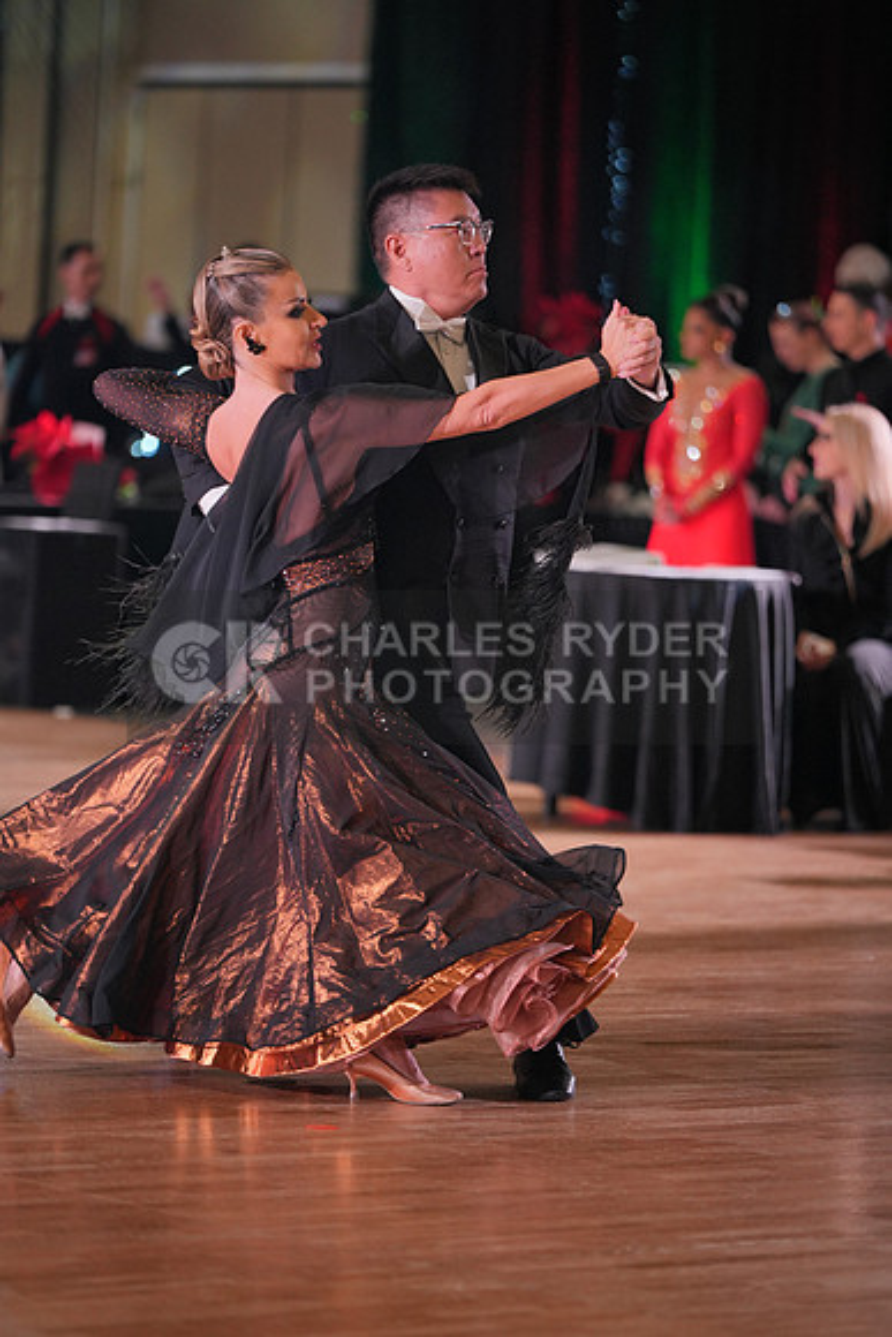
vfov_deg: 11.9
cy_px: 668
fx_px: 6425
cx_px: 446
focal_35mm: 173
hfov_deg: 7.9
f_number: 2.8
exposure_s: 1/500
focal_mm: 173
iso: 1600
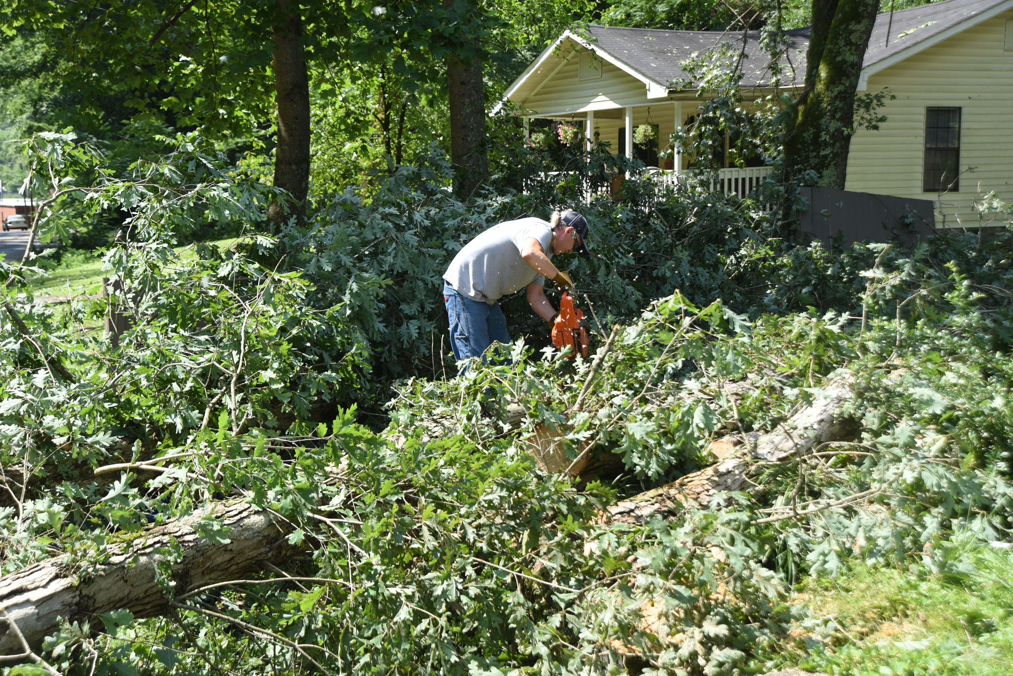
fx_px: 1407
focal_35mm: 50
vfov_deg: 27.0
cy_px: 338
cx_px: 506
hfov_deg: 39.6
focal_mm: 50
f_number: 5
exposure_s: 1/640
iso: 250
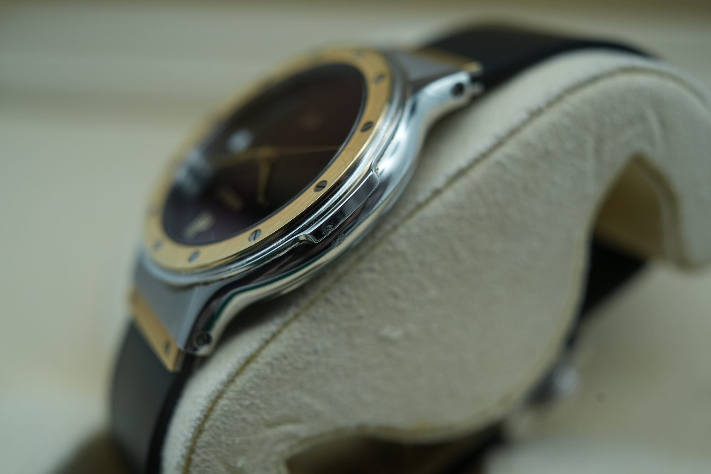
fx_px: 691
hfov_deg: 54.4
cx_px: 356
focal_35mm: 35
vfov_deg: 37.9
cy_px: 237
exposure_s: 1/250
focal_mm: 35
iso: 400
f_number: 5
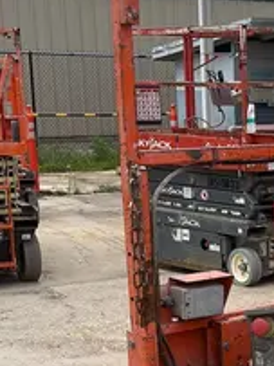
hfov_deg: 14.9
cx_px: 379
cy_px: 349
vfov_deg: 20.3
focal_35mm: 94
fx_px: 993
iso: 50
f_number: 1.6
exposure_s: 1/2571
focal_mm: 5.1
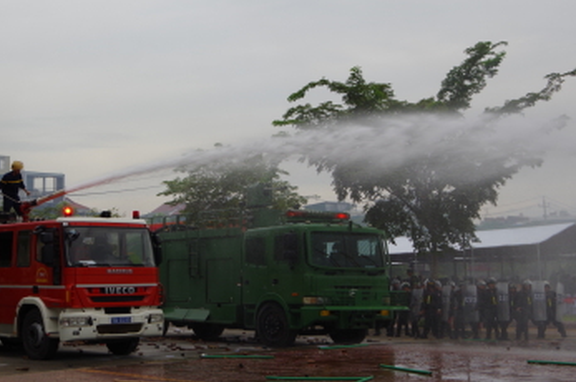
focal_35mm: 57
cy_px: 171
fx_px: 910
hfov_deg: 34.6
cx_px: 164
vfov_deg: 23.7
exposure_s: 1/125
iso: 200
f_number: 11
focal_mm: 24
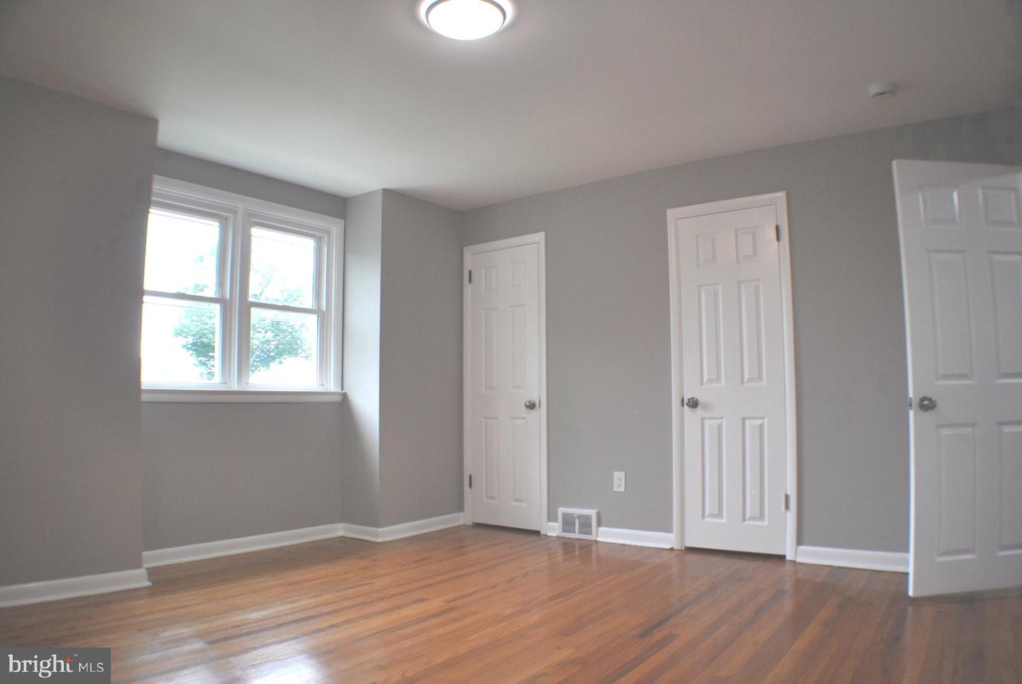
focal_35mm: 30
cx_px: 511
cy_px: 342
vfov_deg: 43.7
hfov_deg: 61.9
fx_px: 853
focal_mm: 20
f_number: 3.8
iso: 200
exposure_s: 1/50
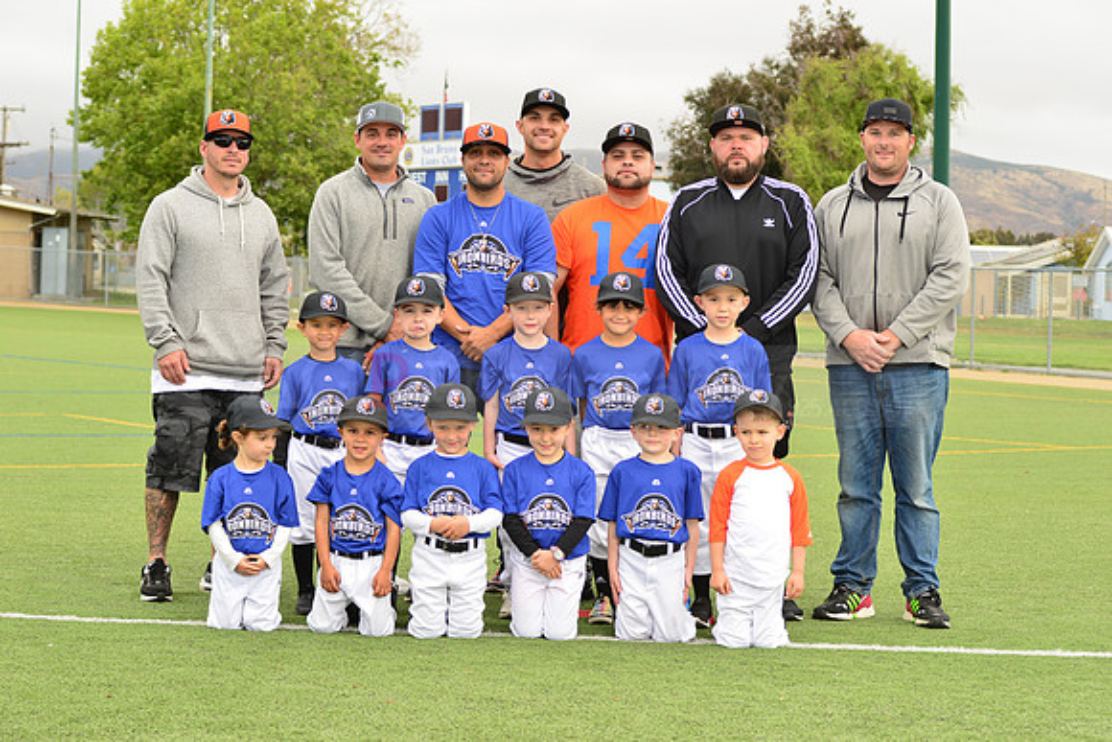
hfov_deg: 25.4
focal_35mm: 80
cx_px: 556
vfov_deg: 17.1
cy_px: 371
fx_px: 2472
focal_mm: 80
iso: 250
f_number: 8
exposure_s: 1/200
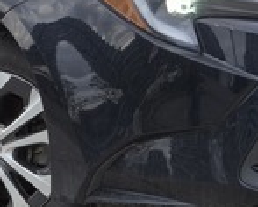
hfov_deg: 10.0
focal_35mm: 192
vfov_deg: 8.1
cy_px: 31
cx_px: 18
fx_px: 1468
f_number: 2.4
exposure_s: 1/50.6
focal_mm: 7
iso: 32
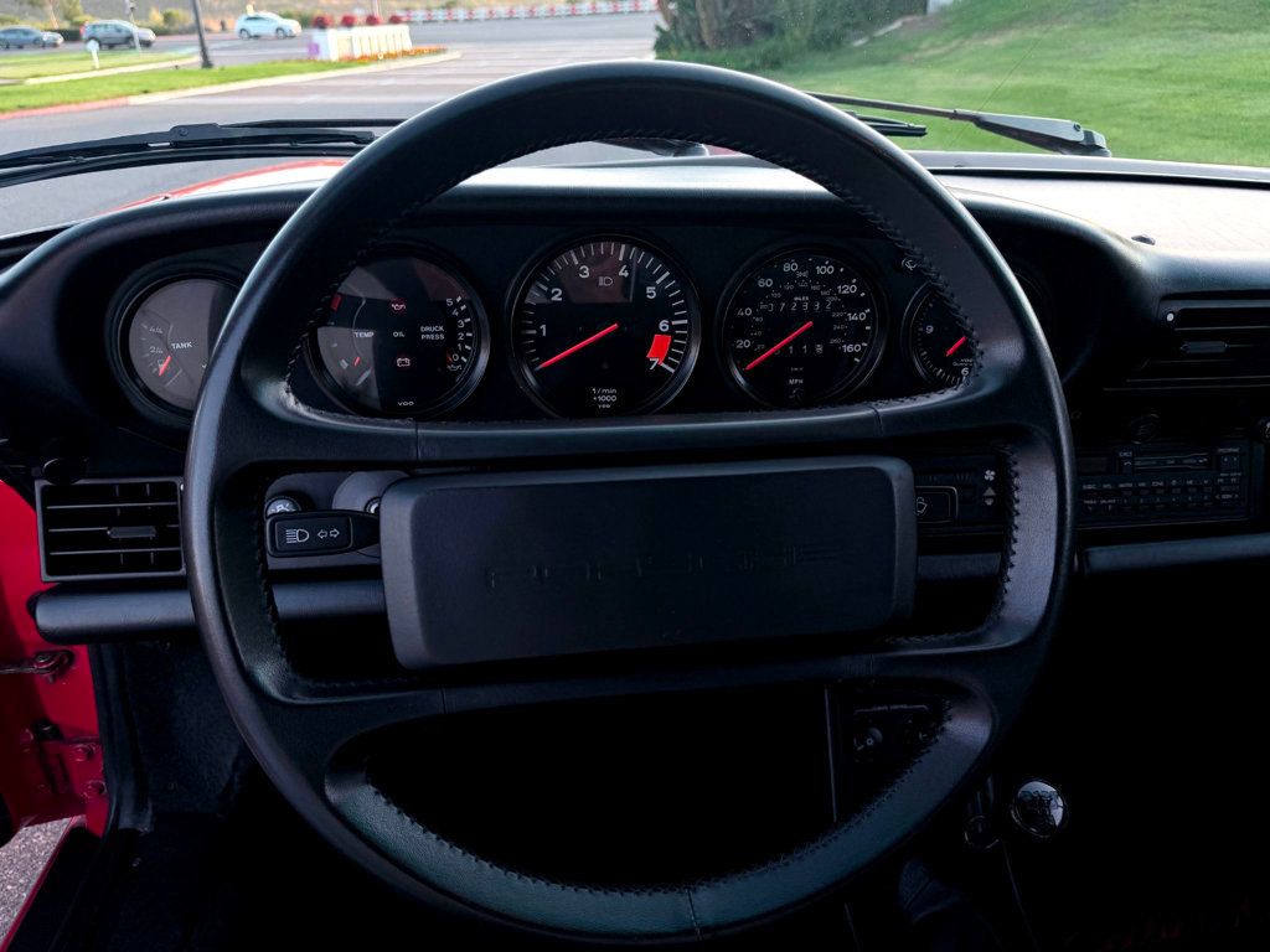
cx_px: 635
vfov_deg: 56.8
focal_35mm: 24
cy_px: 476
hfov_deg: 71.6
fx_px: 881
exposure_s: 1/450
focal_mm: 6.76
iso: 80
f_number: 1.78
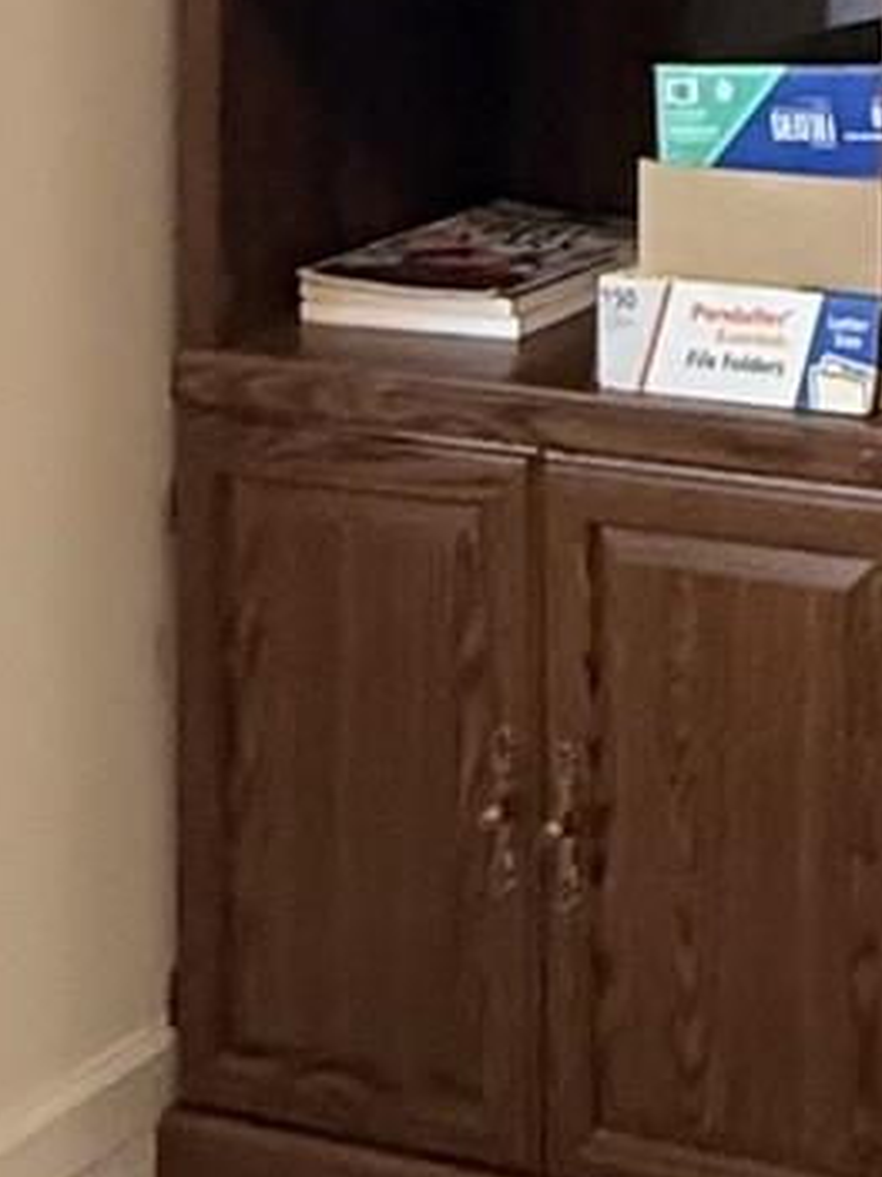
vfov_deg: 19.3
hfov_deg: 14.1
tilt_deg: -0.6
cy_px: -449
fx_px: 3127
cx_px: 1637
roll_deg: +0.2
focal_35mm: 92
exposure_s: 1/60
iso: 640
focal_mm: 2.22
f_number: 2.2
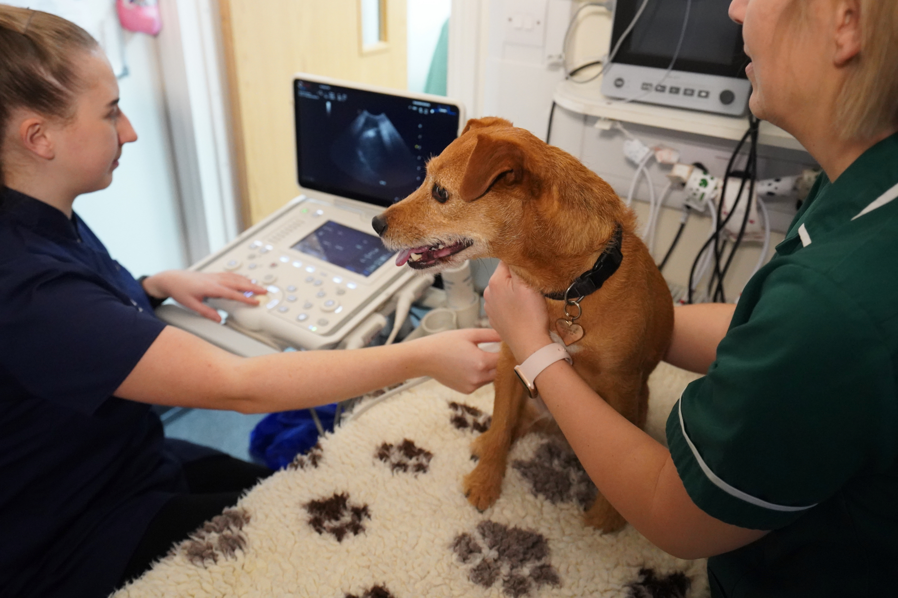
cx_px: 449
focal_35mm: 30
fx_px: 748
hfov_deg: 61.9
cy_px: 299
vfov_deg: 43.6
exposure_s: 1/200
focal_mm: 30
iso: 12800
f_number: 4
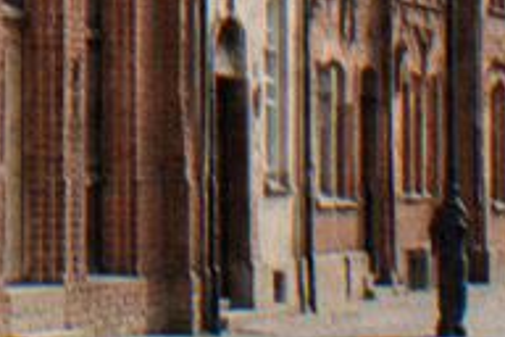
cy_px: -358
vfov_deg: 8.8
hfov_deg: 13.6
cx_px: -137
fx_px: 2048
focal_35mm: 146
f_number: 5.6
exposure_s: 1/500
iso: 320
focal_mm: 28
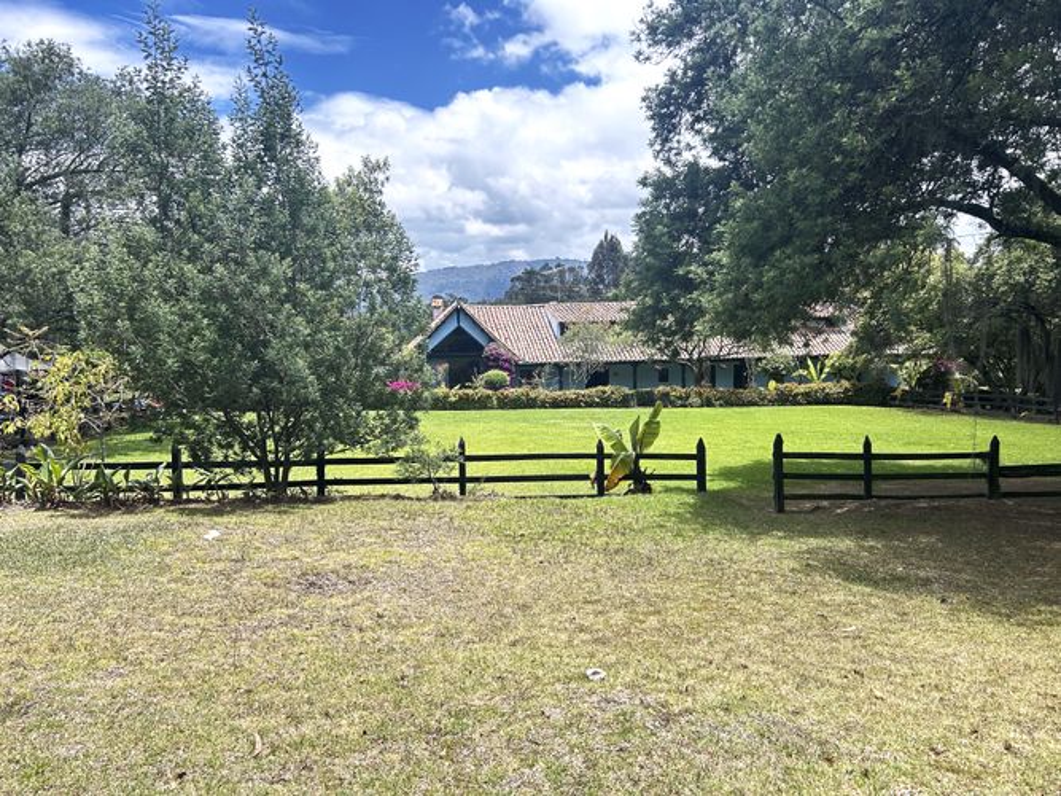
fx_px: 797
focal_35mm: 26
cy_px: 398
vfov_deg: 53.0
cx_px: 530
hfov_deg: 67.3
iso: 50
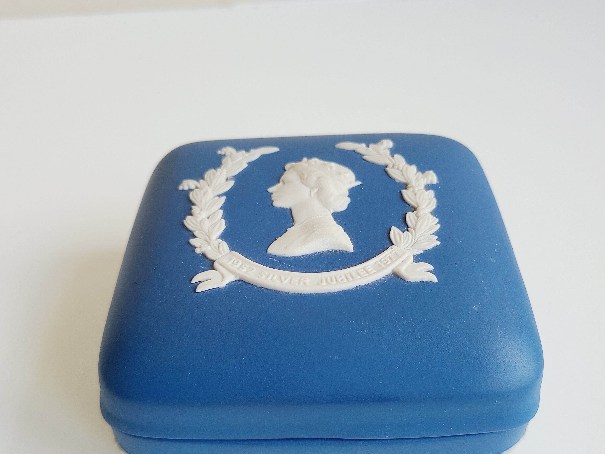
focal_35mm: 35
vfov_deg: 40.1
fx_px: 612
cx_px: 302
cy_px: 307
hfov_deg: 52.6
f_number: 1.8
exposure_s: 1/120
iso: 50
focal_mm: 5.4
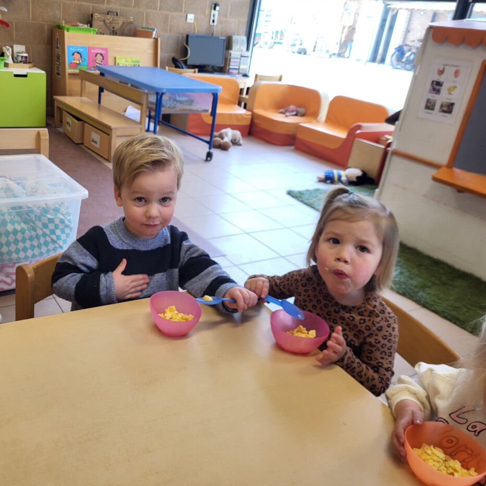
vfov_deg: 52.5
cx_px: 162
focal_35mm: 31
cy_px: 242
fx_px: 492
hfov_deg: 51.6
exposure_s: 1/100
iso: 80
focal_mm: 5.4
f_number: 1.8
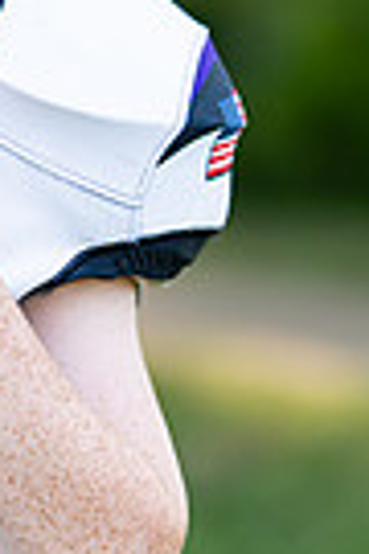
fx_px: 4335
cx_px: -169
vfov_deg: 7.3
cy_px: 180
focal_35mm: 282
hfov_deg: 4.8
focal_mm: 50
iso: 100
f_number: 1.2
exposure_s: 1/1250
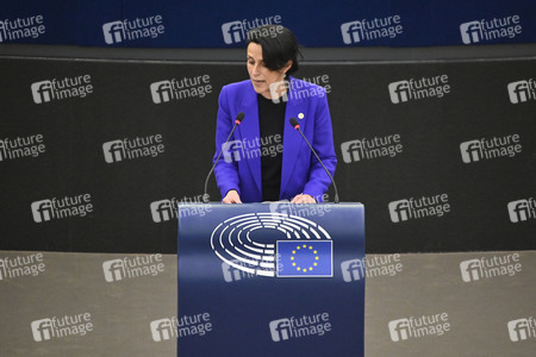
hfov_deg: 4.1
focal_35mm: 500
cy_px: 178
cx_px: 268
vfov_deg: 2.7
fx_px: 7444
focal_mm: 500
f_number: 6.3
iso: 5000
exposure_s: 1/320
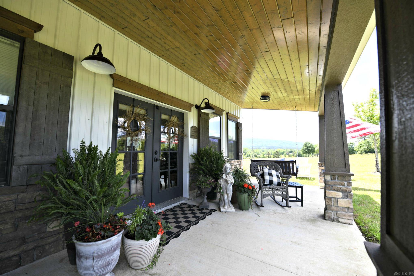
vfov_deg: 81.2
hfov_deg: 104.3
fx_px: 161
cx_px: 207
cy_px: 138
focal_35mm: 14
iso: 64
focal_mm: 14
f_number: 4.5
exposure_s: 1/80
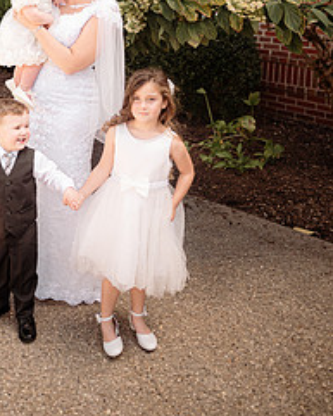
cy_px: 50
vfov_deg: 40.8
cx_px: 76
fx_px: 517
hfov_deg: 34.8
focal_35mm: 42
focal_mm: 24
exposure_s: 1/640
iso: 125
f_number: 2.2
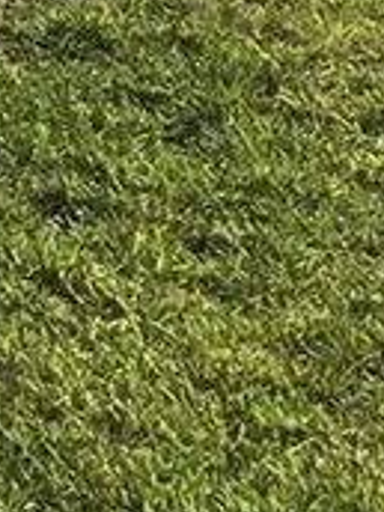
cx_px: -1092
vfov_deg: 7.9
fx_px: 3402
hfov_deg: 5.7
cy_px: -731
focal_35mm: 230
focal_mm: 4.15
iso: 25
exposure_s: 1/1748
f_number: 2.2
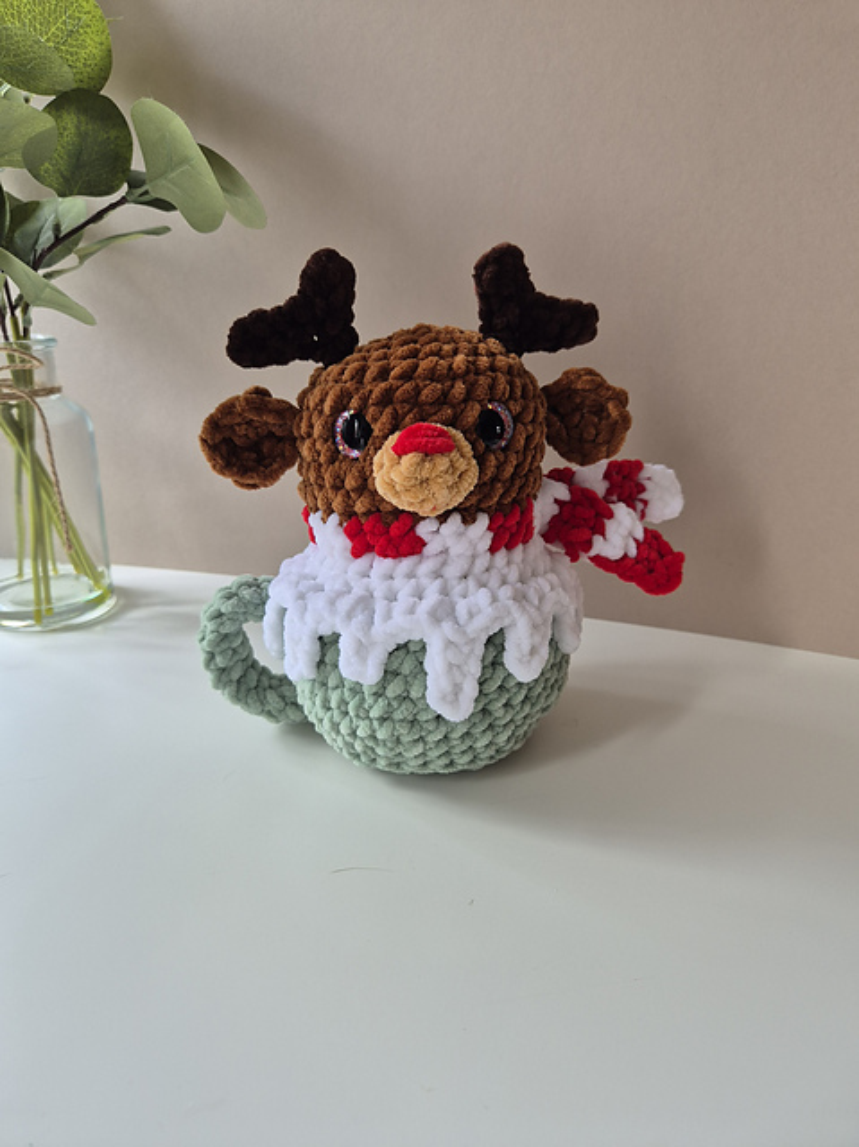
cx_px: 430
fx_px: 762
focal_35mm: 23
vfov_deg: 74.0
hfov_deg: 58.8
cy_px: 574
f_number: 1.8
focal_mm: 5.4
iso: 160
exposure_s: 1/100
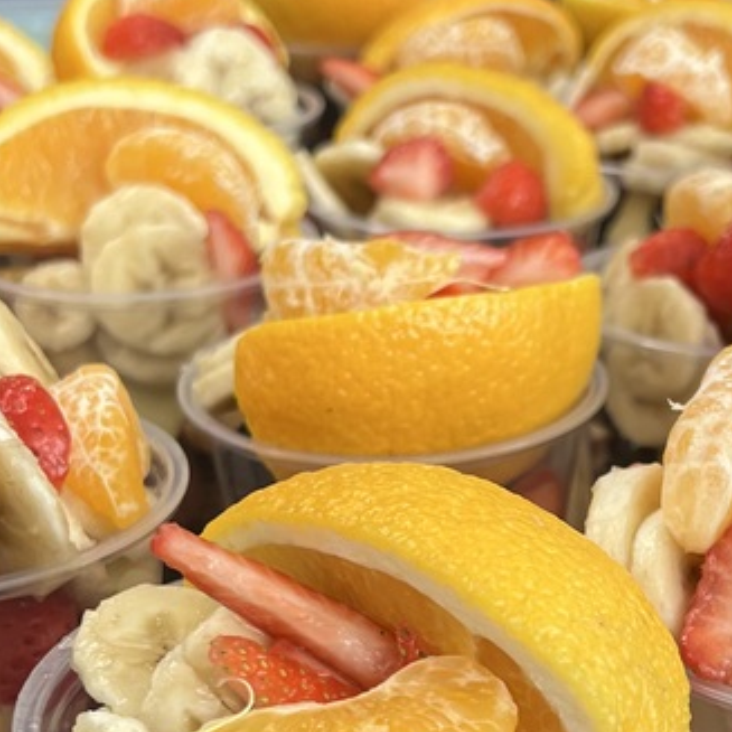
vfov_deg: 23.4
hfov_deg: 23.9
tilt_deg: -29.2
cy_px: 647
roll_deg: -1.0
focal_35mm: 72
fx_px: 1723
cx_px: 479
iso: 100
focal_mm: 5.7
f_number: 1.5
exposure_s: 1/120
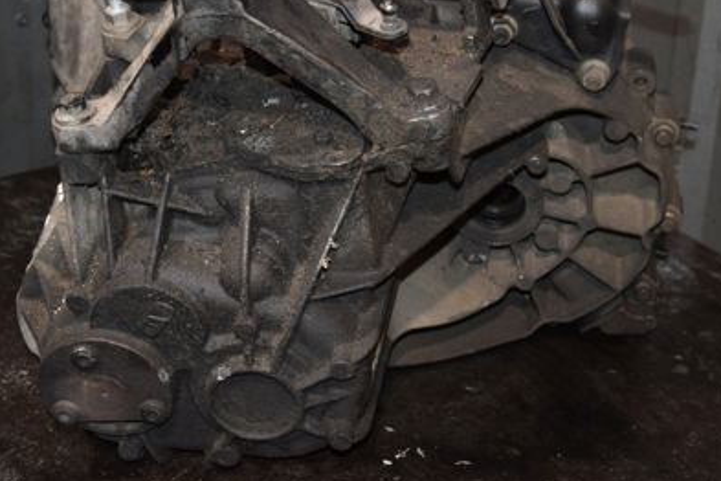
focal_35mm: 83
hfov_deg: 24.5
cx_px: 378
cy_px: 117
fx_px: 1662
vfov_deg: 16.4
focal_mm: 34
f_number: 5
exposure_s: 1/60
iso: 800
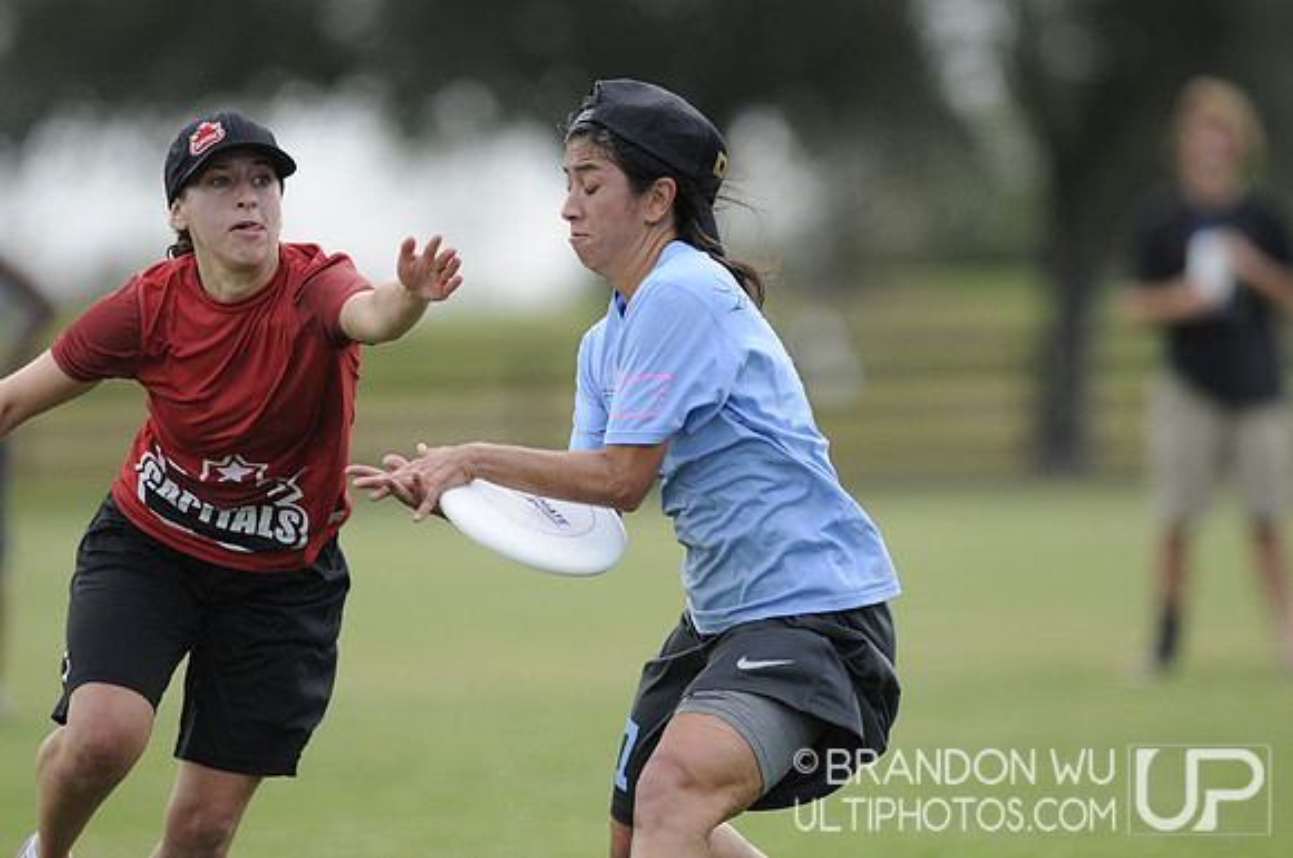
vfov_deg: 3.0
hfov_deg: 4.6
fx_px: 16140
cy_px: 429
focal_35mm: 450
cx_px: 646
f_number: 2.8
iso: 400
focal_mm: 300
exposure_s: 1/2500
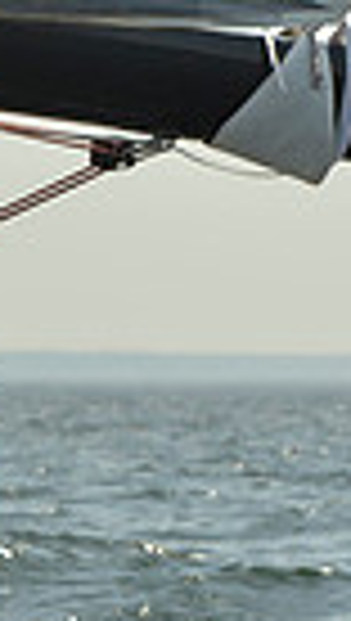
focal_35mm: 483
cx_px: -922
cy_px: 331
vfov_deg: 4.5
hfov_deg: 2.5
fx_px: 7963
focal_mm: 110
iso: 200
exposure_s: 1/1600
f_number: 6.3
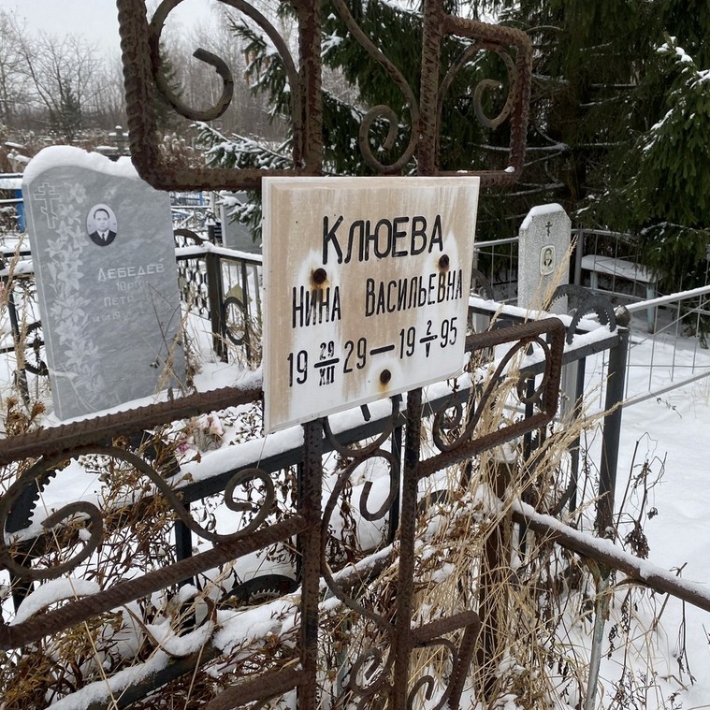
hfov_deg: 52.1
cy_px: 354
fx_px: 719
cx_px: 434
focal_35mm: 31
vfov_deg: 52.5
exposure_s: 1/426
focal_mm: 4.25
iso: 32
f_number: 1.8
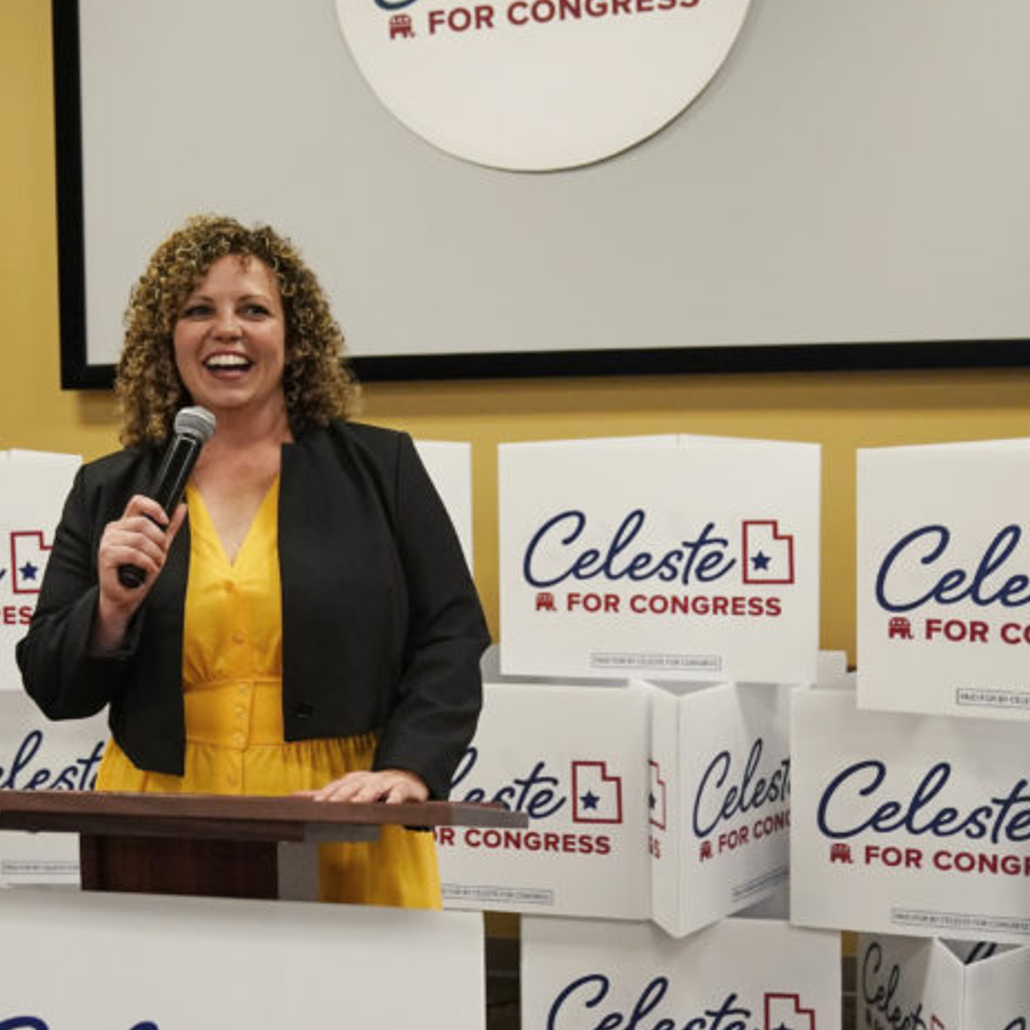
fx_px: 1515
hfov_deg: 37.5
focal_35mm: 45
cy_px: 498
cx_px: 462
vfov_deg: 37.5
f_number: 2.8
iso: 4000
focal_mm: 24
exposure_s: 1/400
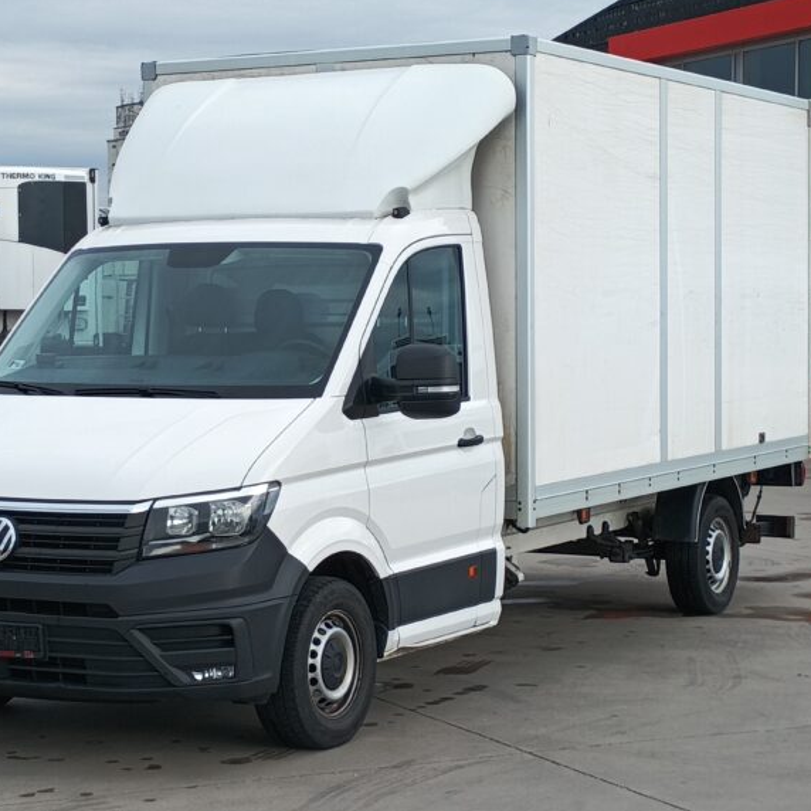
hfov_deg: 21.1
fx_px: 2174
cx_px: 332
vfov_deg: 21.1
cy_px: 403
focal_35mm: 82
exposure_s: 1/238
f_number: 1.8
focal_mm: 4.26
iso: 50
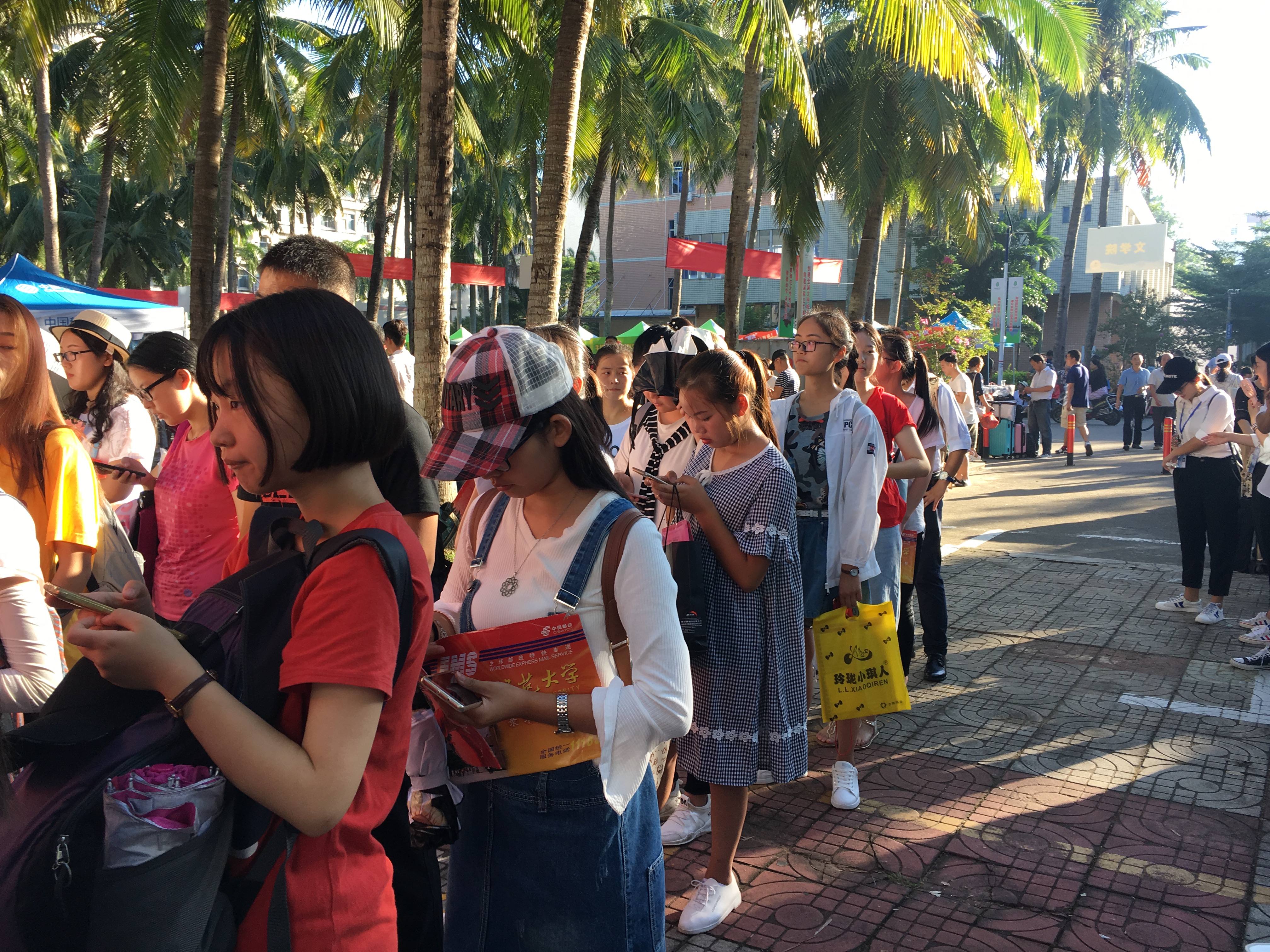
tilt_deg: -6.5
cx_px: 635
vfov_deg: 48.2
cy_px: 476
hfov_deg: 61.7
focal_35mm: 29
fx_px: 1064
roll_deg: +0.0
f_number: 2.2
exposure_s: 1/169
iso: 25
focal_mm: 4.15
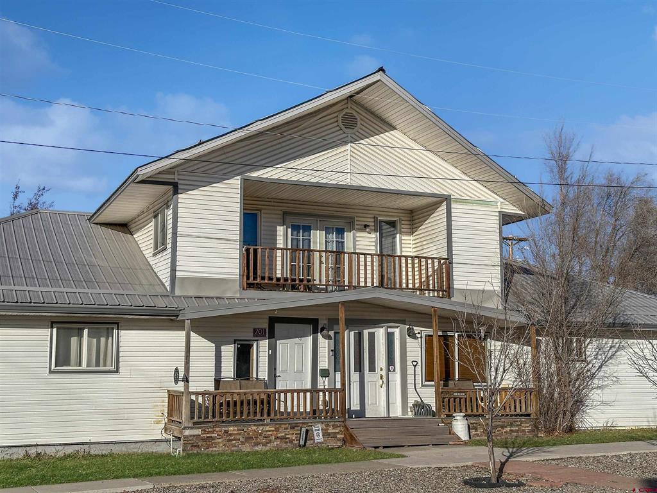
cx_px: 328
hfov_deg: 39.7
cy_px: 246
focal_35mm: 48
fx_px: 911
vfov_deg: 30.3
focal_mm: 6.86
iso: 64
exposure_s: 1/10870
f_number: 1.78
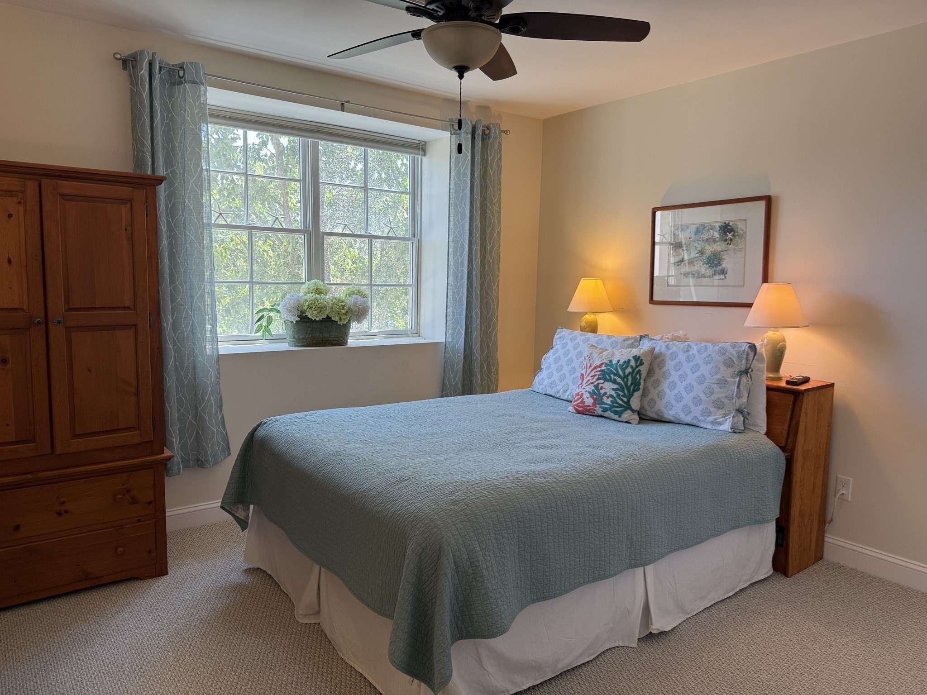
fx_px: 643
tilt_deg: -6.0
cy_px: 348
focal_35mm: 24
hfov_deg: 71.6
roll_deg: -1.3
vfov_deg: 56.8
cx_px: 464
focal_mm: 6.76
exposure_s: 1/120
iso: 80
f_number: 1.78
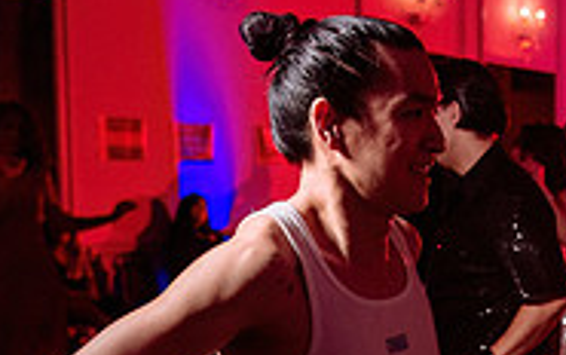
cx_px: 808
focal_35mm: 100
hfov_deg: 18.7
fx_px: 1544
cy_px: 332
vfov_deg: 13.0
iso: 800
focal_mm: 29
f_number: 2.8
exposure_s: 1/100
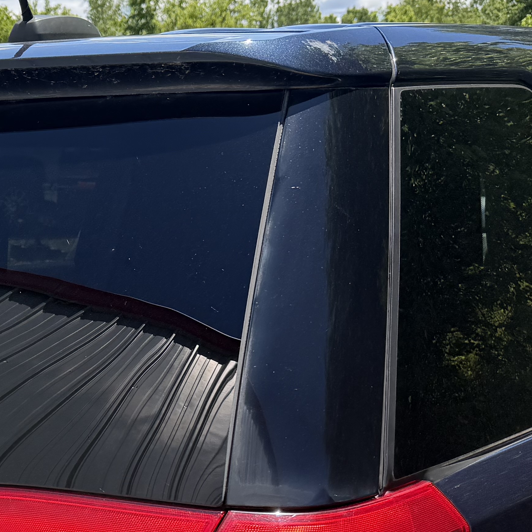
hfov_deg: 22.2
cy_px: 415
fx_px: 1217
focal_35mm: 70
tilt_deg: -11.2
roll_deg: +0.4
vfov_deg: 24.3
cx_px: -151
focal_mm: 6.76
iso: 80
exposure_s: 1/2801
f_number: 1.78
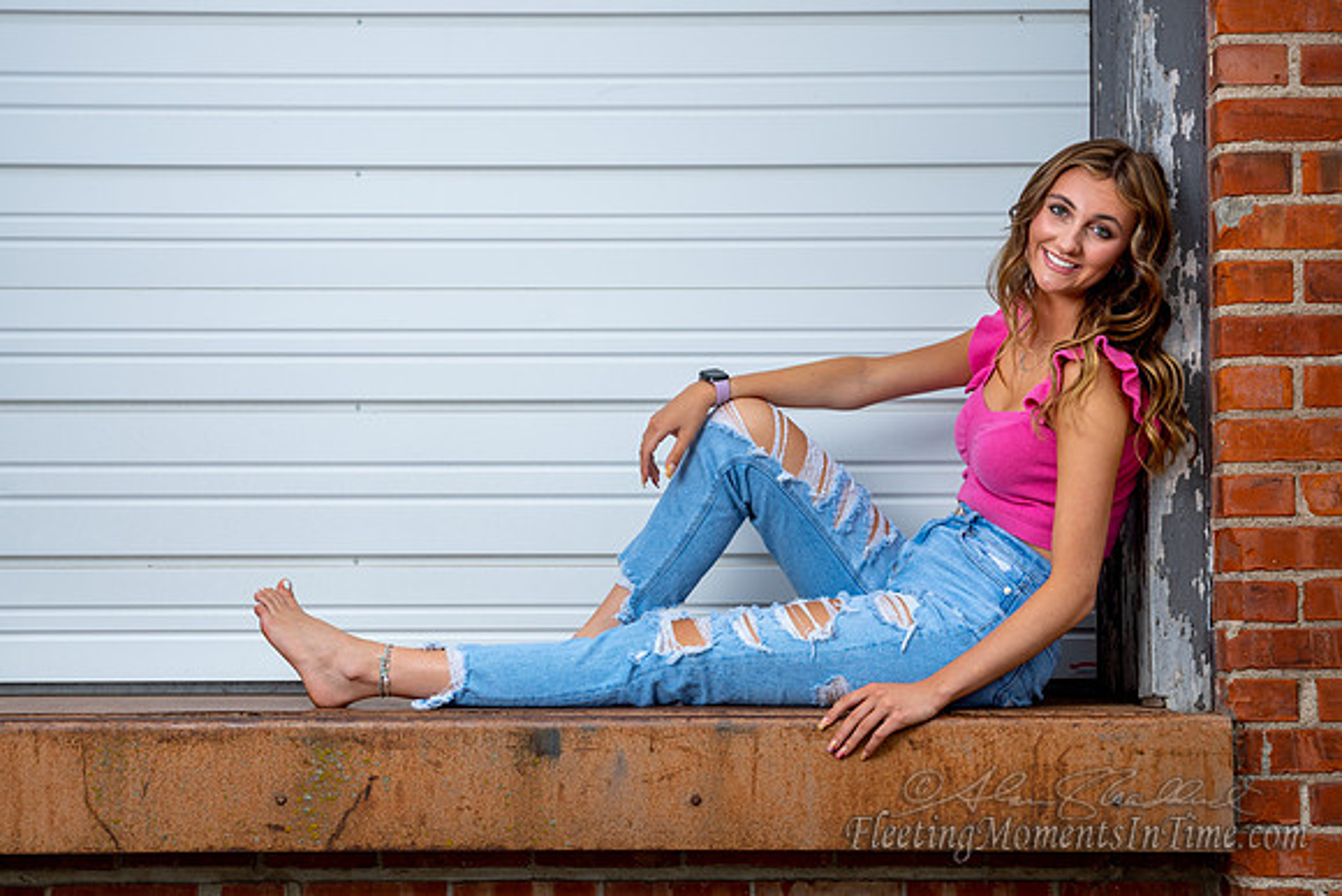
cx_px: 671
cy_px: 448
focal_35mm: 70
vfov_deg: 19.5
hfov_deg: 28.8
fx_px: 2610
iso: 100
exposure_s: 1/160
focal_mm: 70
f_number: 6.3
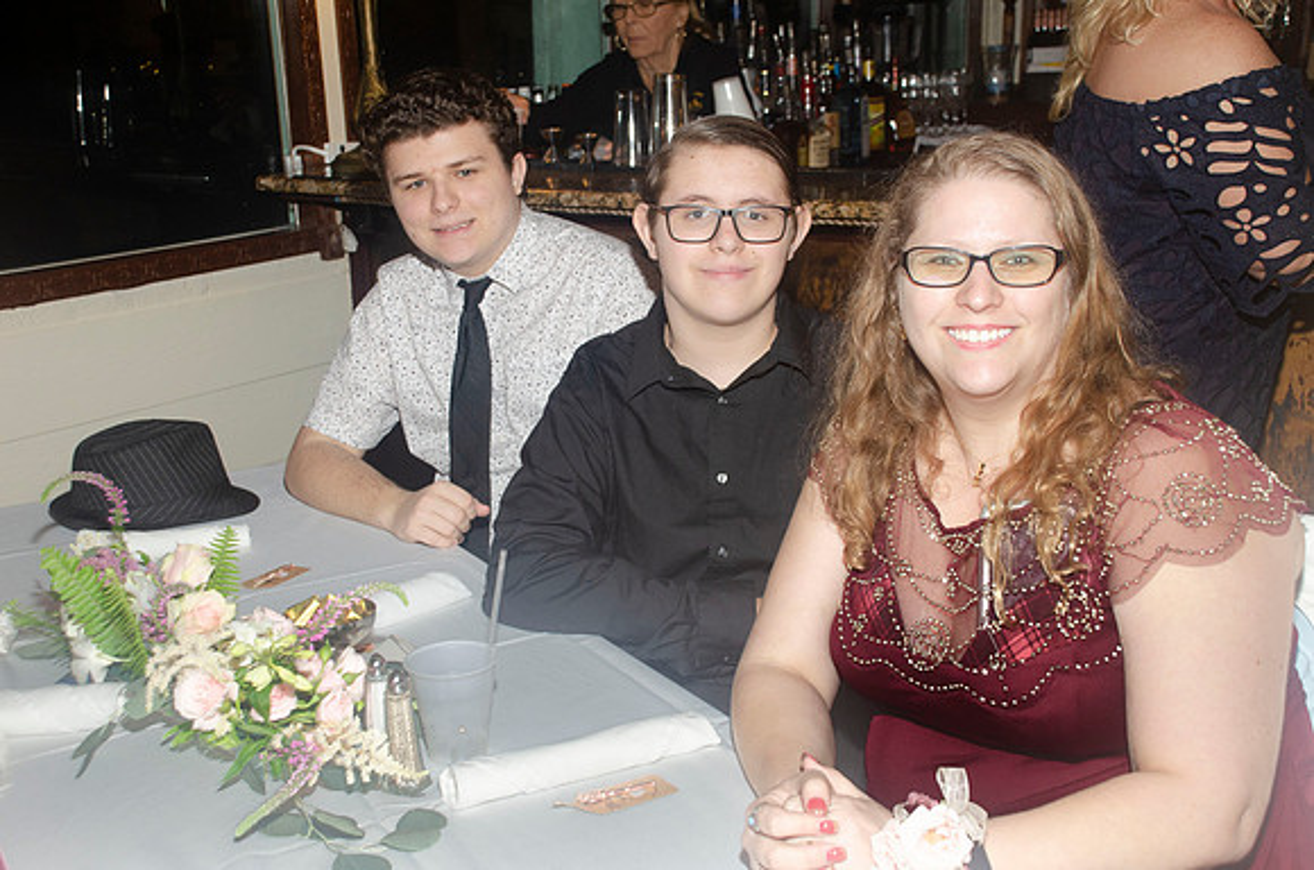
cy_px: 435
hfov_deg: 42.4
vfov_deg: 28.8
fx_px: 1694
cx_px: 657
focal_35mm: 46
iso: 400
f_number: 5.6
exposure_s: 1/60
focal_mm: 31
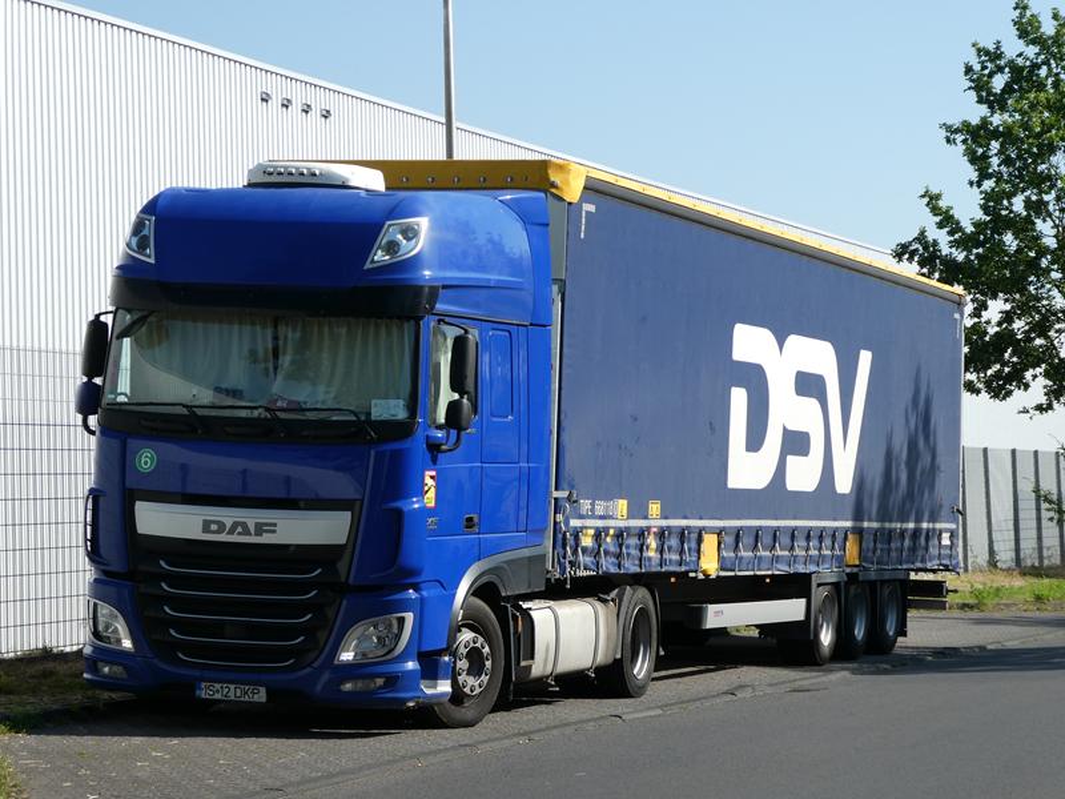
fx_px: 3015
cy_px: 400
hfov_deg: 20.0
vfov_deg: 15.1
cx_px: 532
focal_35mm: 98
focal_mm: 17.5
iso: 80
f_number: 5
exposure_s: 1/320
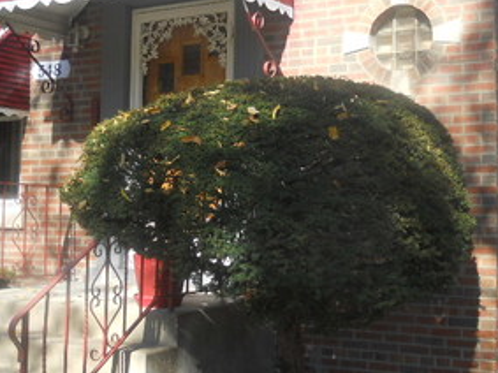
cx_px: 223
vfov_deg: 24.0
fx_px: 877
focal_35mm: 61
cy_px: 176
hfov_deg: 31.7
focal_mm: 4.9
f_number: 3.2
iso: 80
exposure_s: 1/400
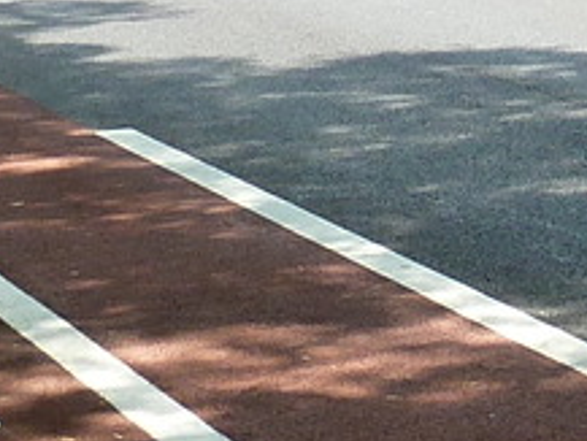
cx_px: 533
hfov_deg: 10.7
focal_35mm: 184
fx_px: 3122
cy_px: -398
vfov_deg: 7.8
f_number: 4
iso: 80
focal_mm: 4.1
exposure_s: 1/100
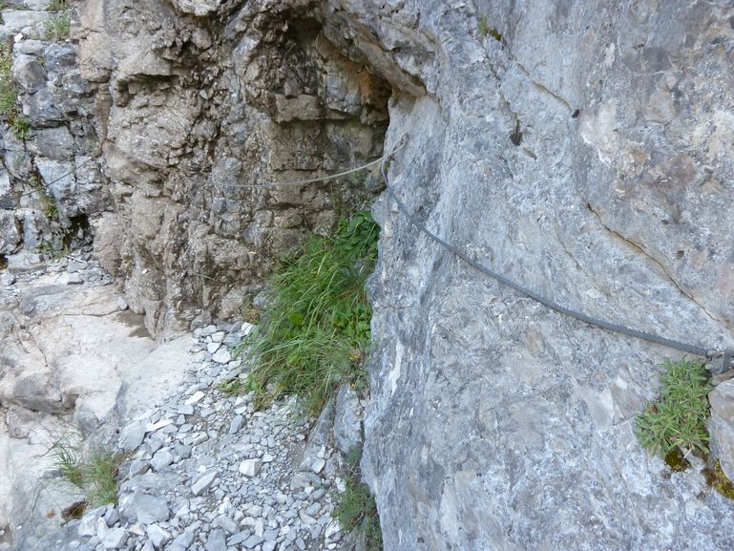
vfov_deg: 53.1
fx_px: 551
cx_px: 381
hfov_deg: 67.3
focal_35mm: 26
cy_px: 283
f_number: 3.3
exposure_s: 1/30
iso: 125
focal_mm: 4.1
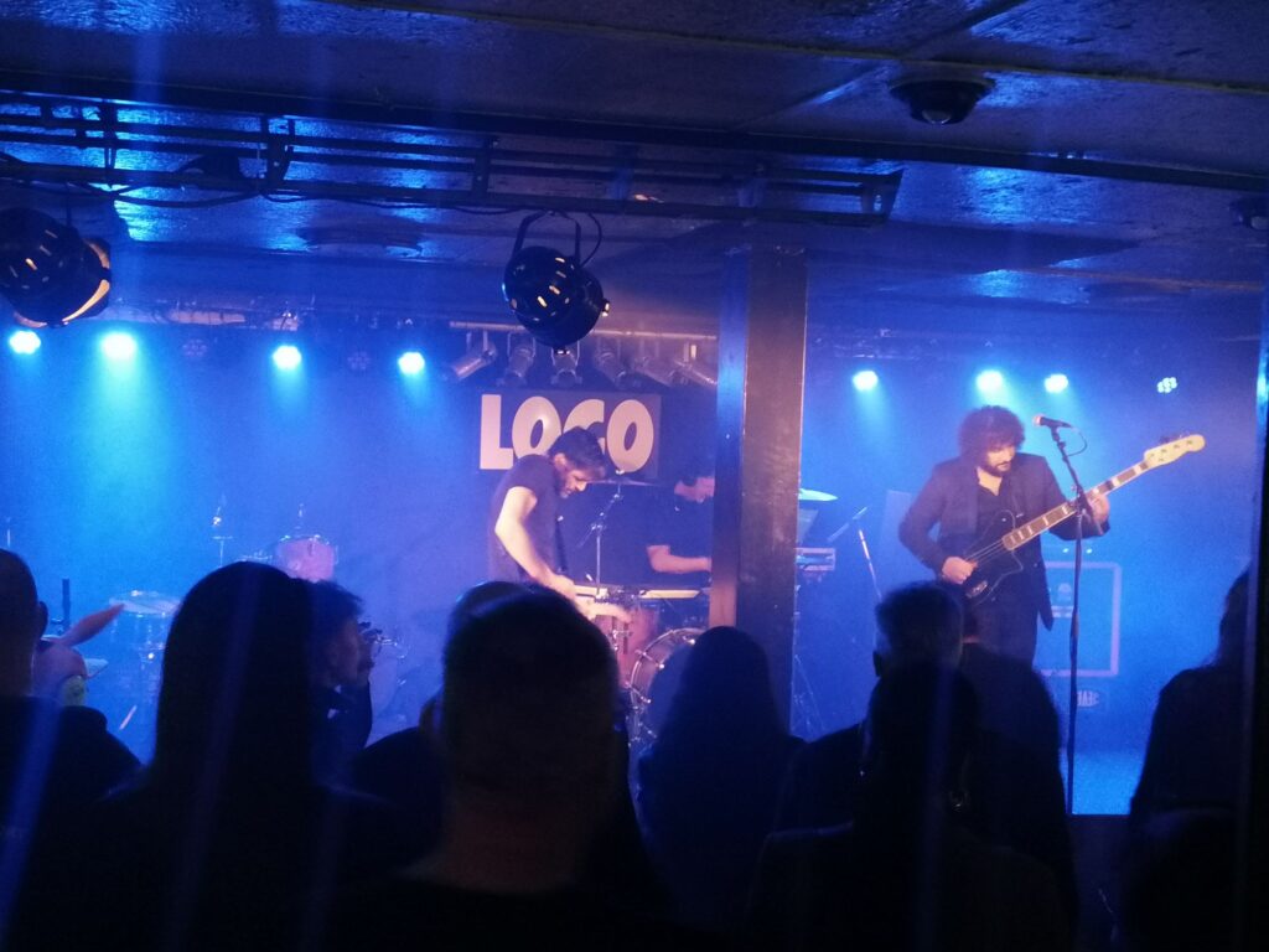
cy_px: 476
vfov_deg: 37.7
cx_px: 634
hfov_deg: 49.0
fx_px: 1393
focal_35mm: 38
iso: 2000
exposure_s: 1/14.3
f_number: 1.8
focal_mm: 4.75
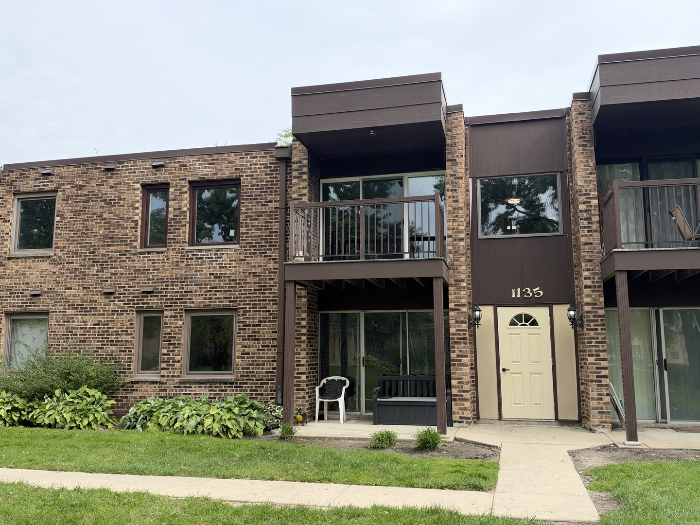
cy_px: 262
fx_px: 607
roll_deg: +0.8
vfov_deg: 46.8
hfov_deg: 60.0
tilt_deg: +9.4
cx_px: 350
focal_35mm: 30
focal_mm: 6.93
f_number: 1.8
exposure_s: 1/1575
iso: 100
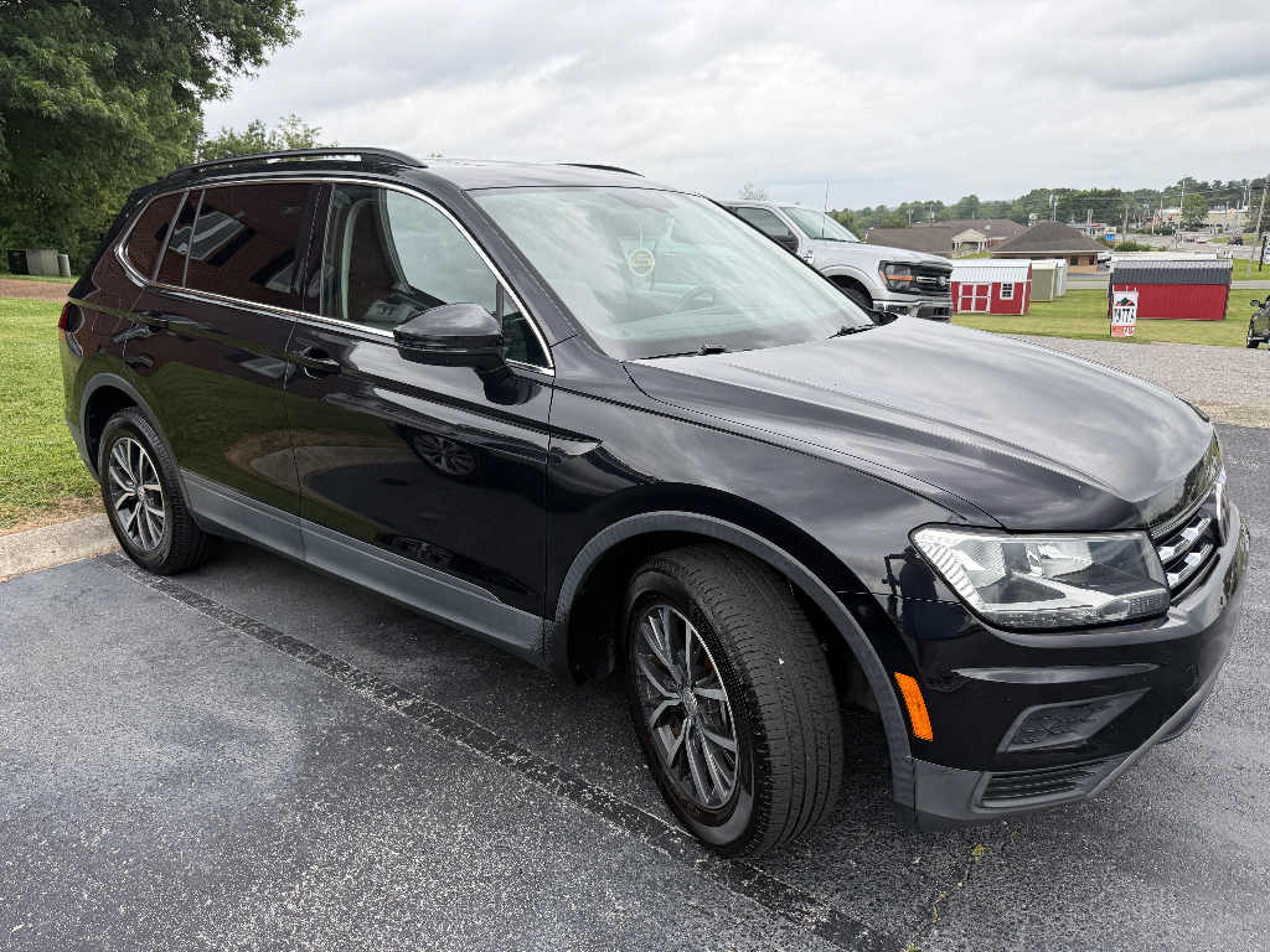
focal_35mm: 24
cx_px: 635
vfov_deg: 56.8
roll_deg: +1.4
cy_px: 476
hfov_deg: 71.6
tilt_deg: -13.5
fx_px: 881
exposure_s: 1/967
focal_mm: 6.76
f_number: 1.78
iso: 100
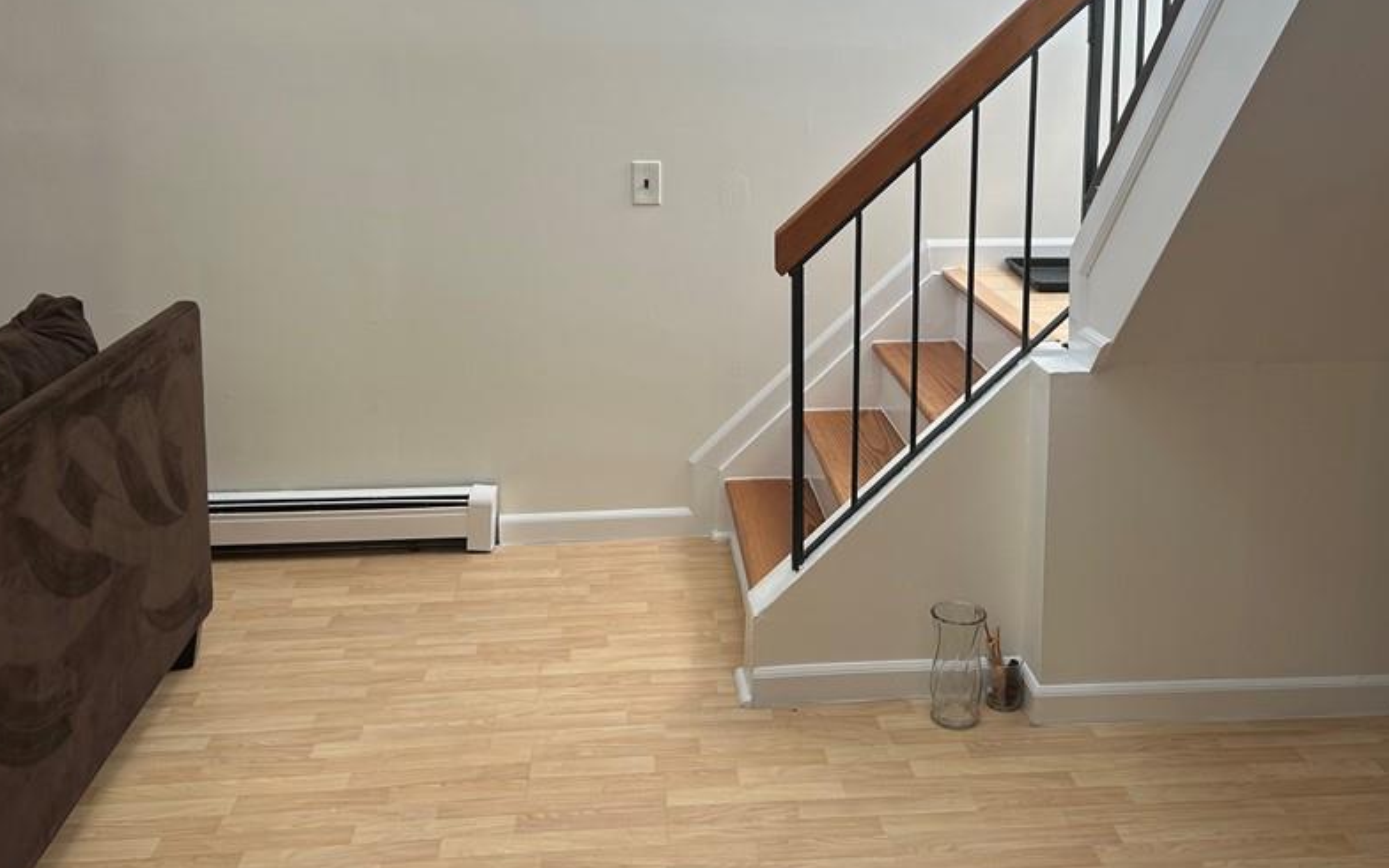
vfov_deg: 34.5
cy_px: 205
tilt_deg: -9.1
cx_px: 746
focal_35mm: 36
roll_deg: +1.2
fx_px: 1363
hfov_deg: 54.0
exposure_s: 1/138
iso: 32
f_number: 1.5
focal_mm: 5.7
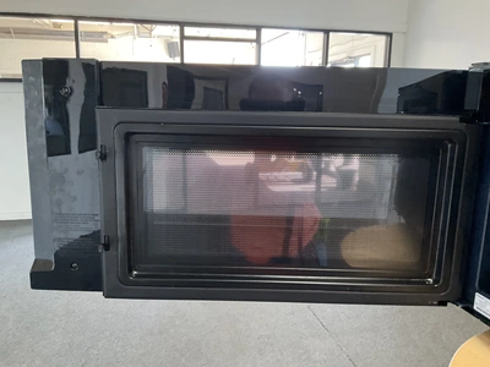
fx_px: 411
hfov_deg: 61.7
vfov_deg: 48.2
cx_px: 245
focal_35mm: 29
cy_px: 184
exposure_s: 1/60
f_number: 1.8
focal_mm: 3
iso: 200
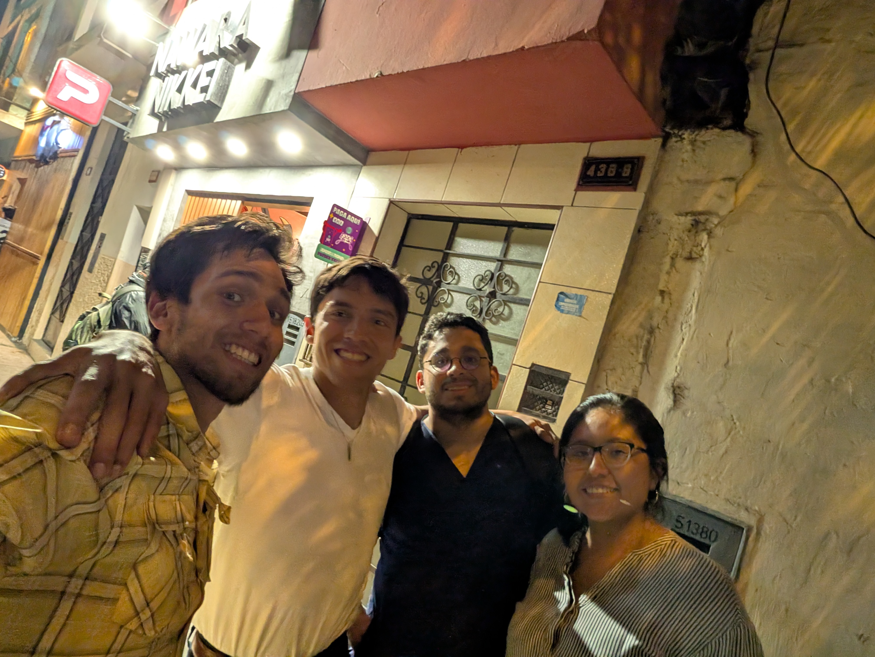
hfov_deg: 79.0
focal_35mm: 21
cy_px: 328
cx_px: 438
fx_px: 531
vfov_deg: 63.4
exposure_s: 1/15
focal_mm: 2.74
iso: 317
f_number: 2.2
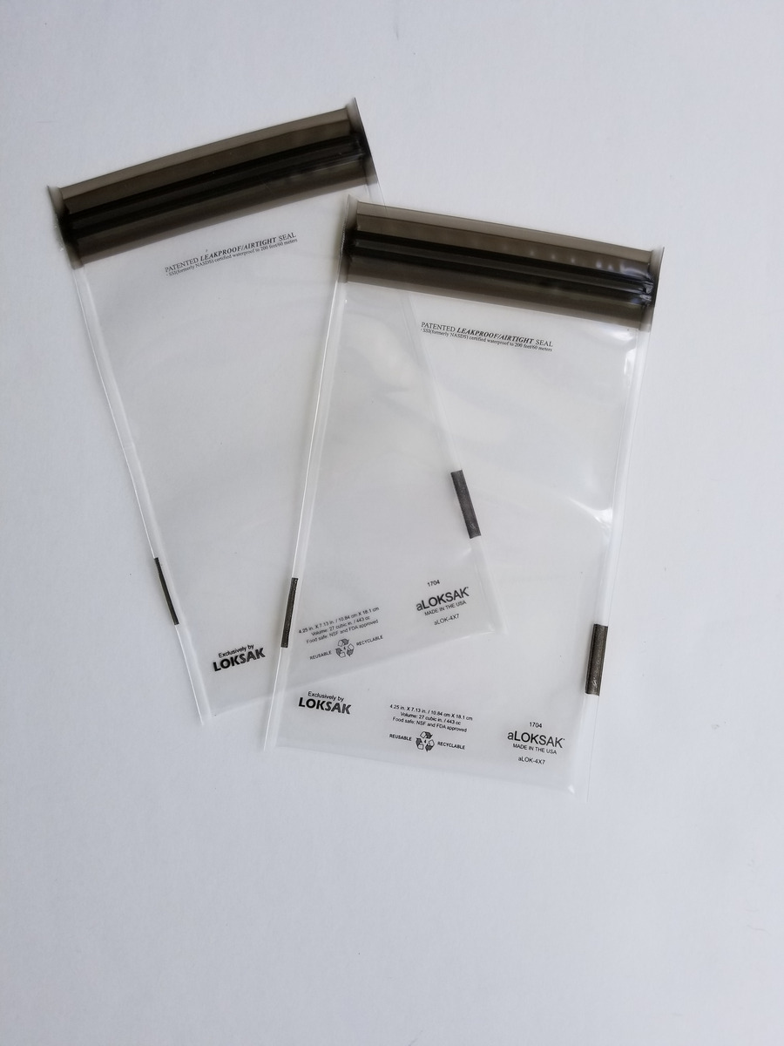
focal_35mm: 26
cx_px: 392
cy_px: 523
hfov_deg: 53.1
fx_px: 785
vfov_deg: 67.3
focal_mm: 4.25
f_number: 1.7
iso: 50
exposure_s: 1/684
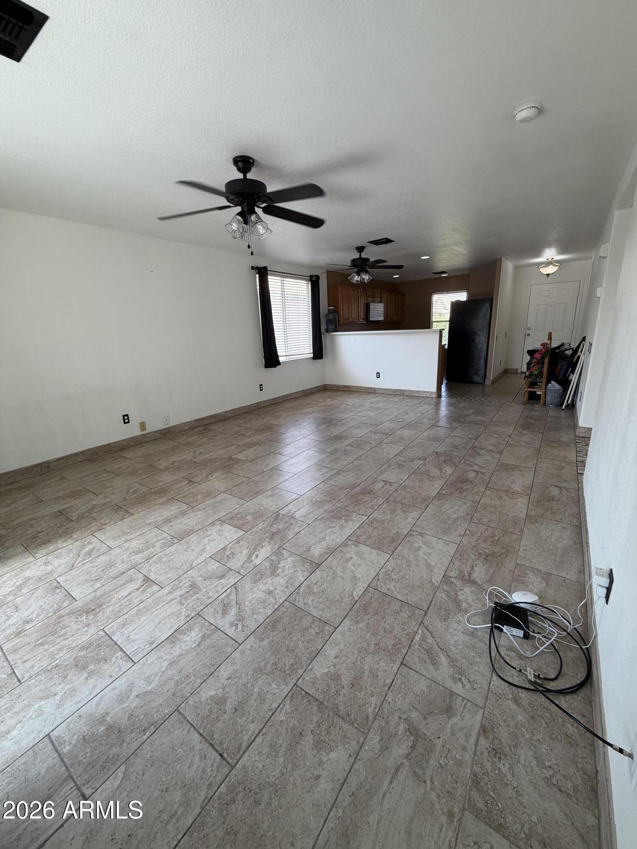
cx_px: 318
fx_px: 344
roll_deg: +2.5
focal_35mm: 14
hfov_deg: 85.7
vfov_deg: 102.1
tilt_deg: -15.6
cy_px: 424
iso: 100
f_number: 2.2
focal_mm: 2.22
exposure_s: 1/121
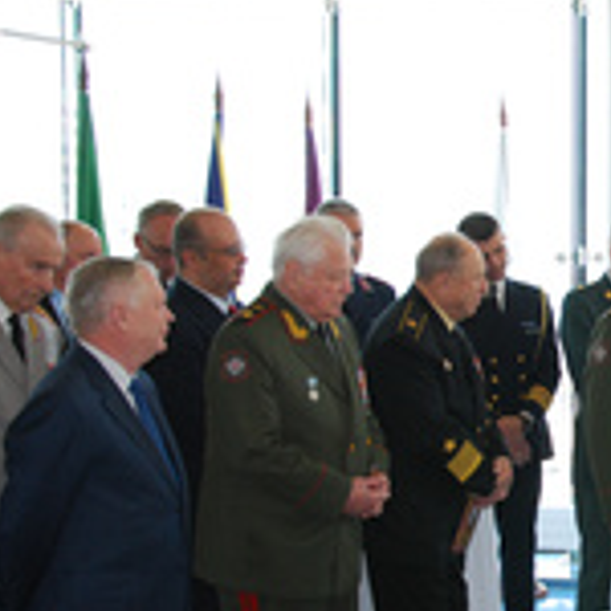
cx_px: 709
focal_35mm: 85
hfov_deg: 19.3
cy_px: 375
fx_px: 1700
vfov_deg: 20.3
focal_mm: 25
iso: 400
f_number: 4
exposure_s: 1/80
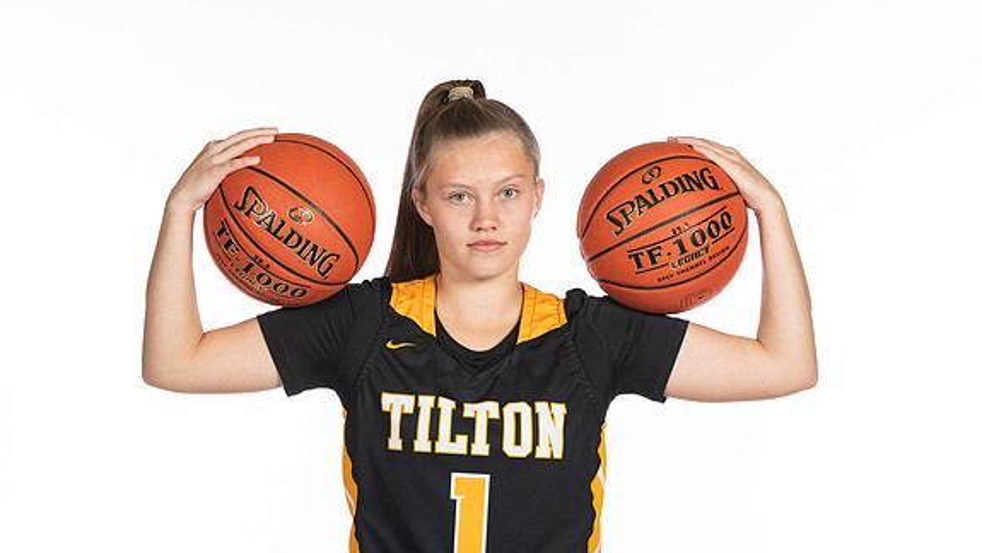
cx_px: 492
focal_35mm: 198
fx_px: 5158
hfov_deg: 10.9
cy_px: 228
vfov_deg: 6.1
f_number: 5.6
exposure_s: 1/100
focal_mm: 125
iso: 100
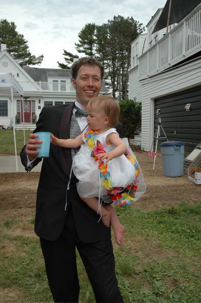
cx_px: 100
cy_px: 152
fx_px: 315
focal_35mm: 38
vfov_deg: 51.3
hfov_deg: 35.4
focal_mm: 25
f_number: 8
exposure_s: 1/250
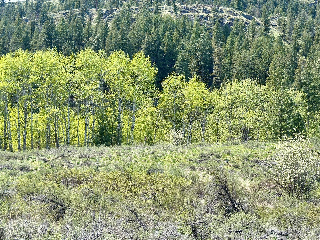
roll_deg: -2.4
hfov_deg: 39.7
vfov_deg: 30.3
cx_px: 160
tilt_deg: +5.0
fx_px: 444
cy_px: 120
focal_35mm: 48
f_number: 1.78
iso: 80
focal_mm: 6.86
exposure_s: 1/1916
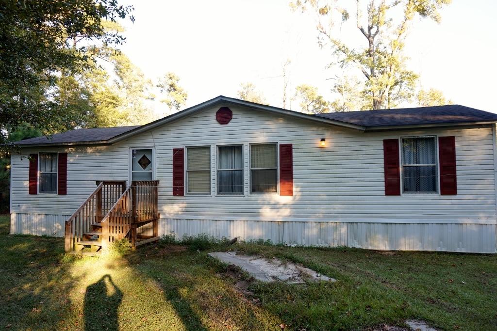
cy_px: 166
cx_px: 248
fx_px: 331
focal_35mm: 24
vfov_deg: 53.1
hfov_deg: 73.7
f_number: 4.5
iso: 100
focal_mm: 16
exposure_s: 1/60
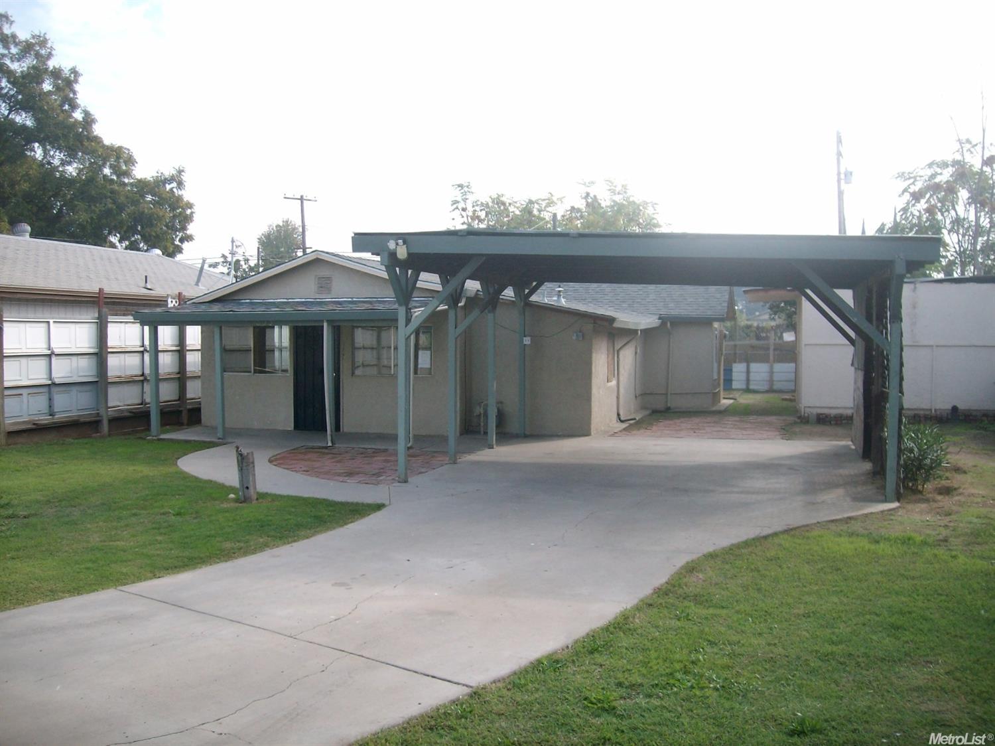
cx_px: 498
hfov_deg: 52.6
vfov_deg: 40.7
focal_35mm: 35
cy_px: 373
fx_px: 1006
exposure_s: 1/443
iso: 80
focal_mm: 5.8
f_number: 2.8
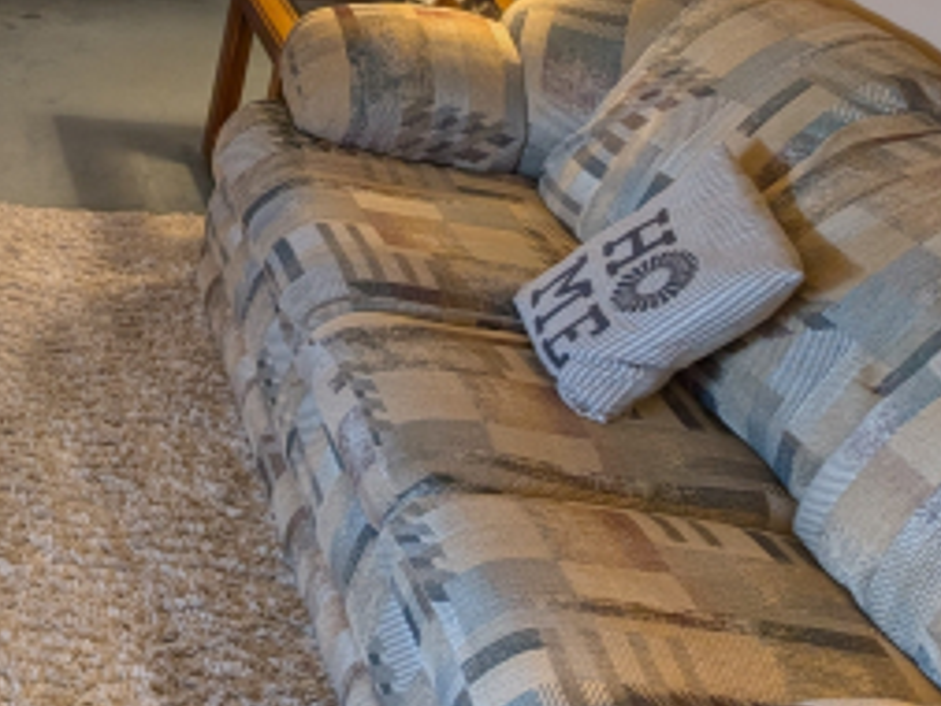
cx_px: -223
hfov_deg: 26.8
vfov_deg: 23.0
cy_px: 141
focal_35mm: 63
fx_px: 1713
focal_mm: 6.9
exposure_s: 1/120
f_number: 1.68
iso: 38
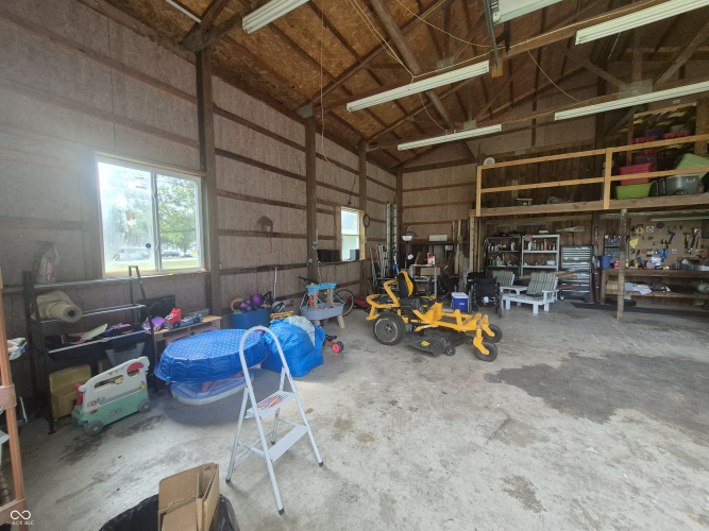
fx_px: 266
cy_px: 266
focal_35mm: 13
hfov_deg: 106.2
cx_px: 354
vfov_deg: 89.9
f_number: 2.2
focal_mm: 1.74
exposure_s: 1/120
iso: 64
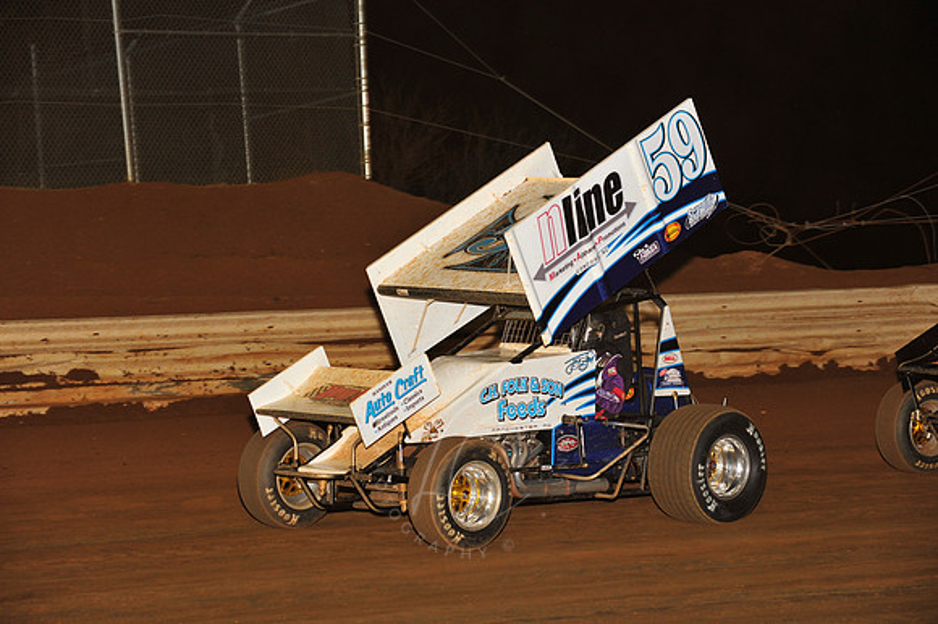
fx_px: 3255
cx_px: 469
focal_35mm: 125
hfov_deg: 16.4
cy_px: 312
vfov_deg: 11.0
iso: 800
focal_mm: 125
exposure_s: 1/250
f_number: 7.1
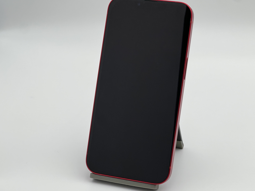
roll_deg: -0.6
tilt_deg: -22.6
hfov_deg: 22.2
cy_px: 95
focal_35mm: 88
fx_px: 648
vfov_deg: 16.8
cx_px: 140
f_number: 2.8
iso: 80
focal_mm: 9
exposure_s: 1/139
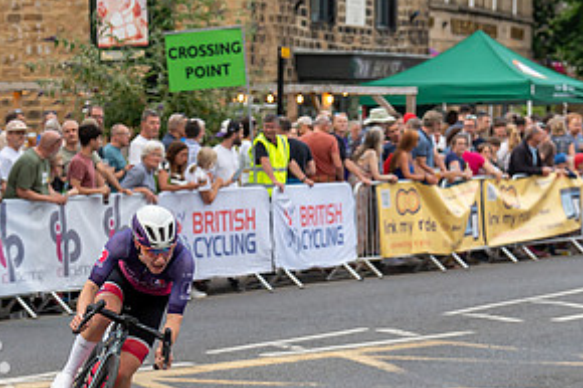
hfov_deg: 12.3
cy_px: 315
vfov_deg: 8.2
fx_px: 2687
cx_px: 141
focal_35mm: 166
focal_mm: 78
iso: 800
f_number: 4
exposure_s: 1/800
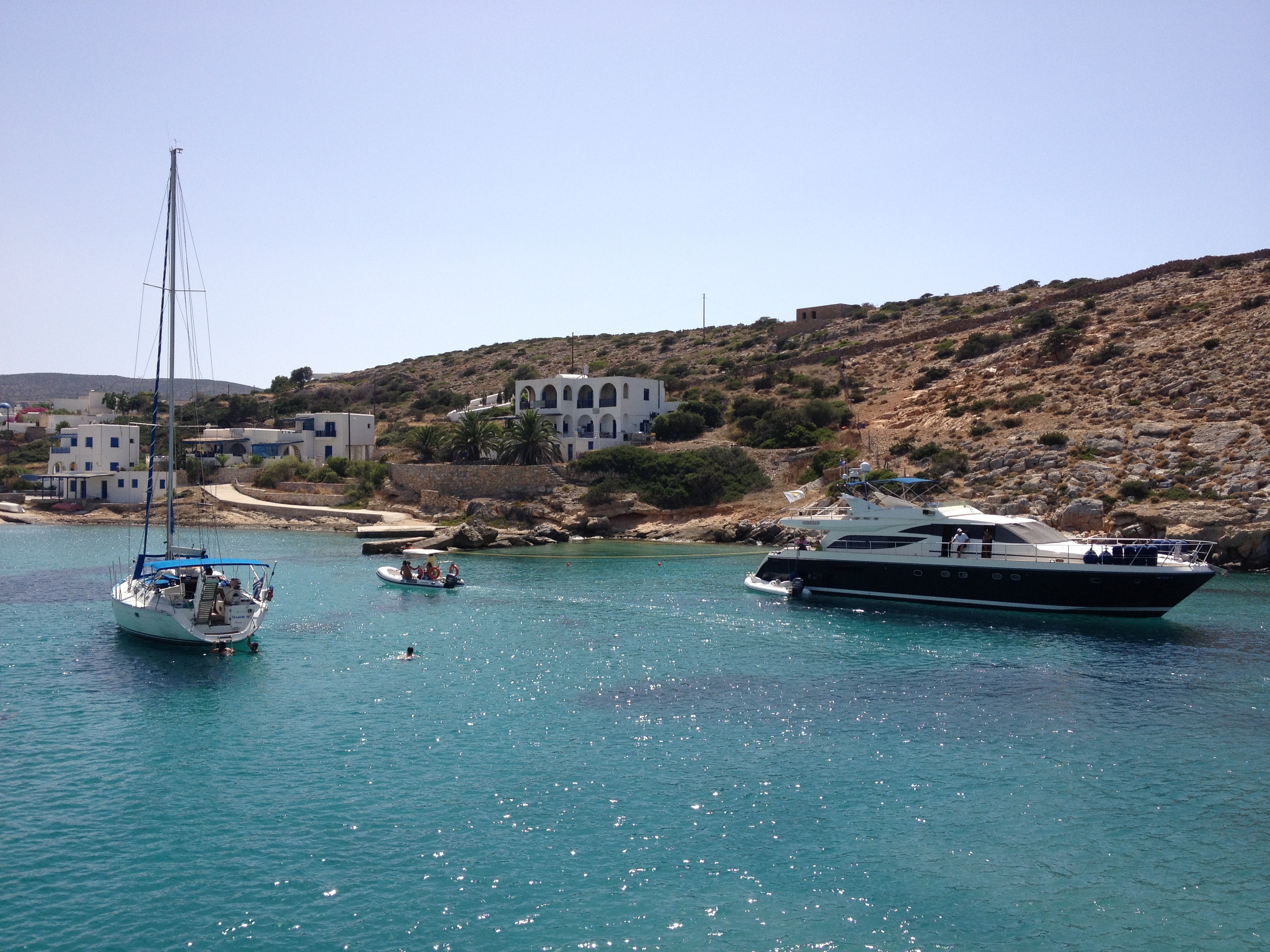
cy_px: 476
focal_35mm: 35
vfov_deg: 40.7
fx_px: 1284
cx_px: 635
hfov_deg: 52.6
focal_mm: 4.28
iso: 50
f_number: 2.4
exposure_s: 1/1905
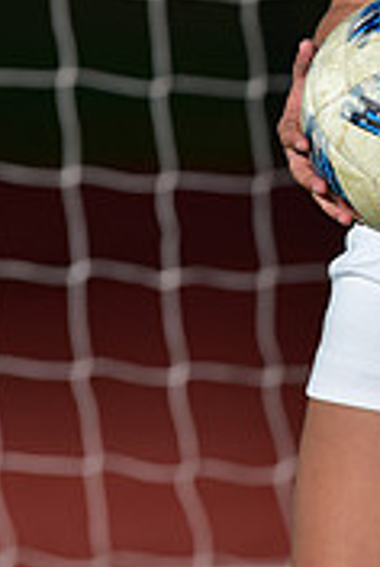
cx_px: 507
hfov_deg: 2.1
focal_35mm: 658
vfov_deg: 3.1
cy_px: -174
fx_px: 10377
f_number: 4.5
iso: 250
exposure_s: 1/250
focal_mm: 200
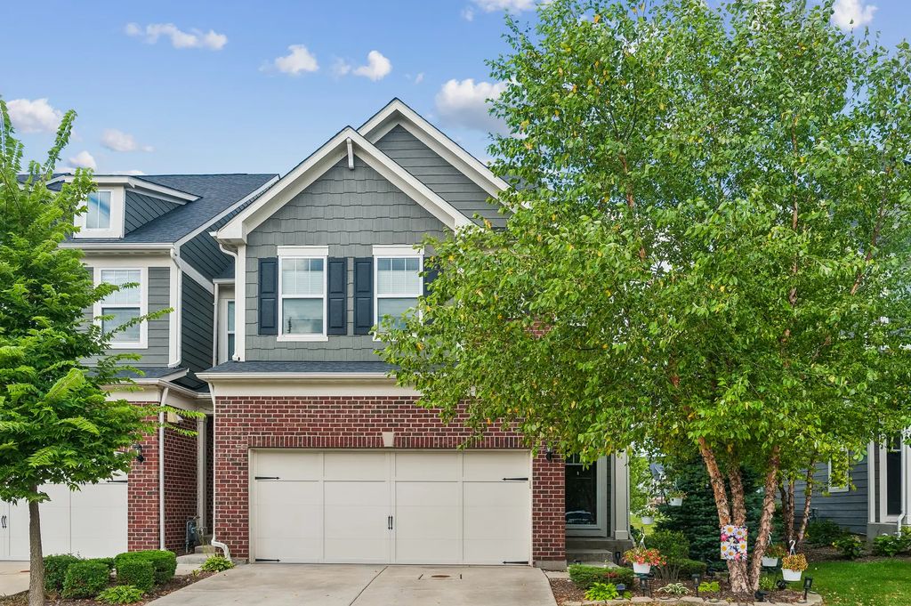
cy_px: 303
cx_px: 456
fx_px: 784
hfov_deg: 60.3
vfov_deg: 42.3
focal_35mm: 31
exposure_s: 1/400
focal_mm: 31
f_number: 8
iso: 400
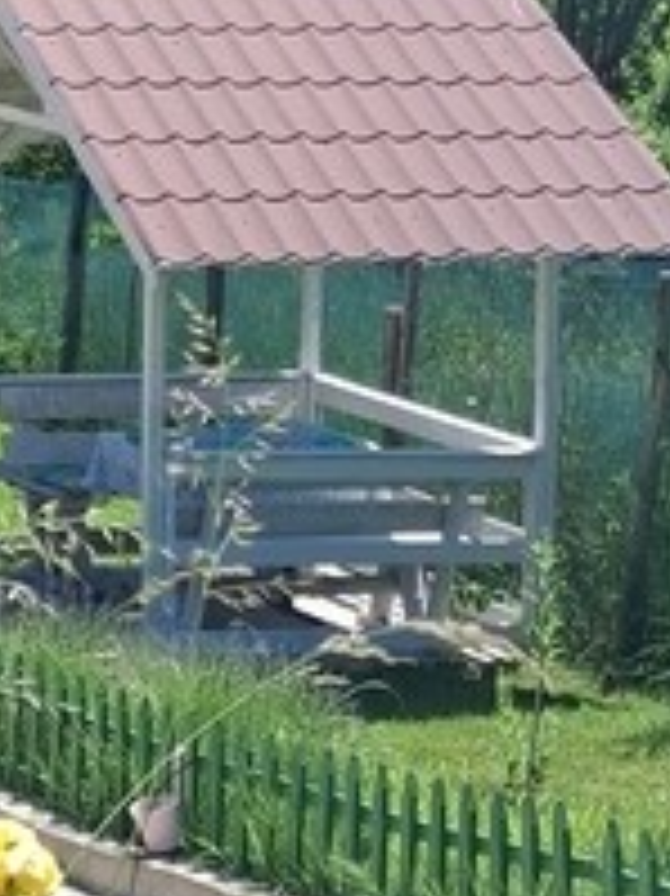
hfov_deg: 10.2
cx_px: -441
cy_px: -126
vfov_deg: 13.9
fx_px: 3591
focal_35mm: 139
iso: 20
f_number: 1.8
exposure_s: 1/536
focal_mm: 4
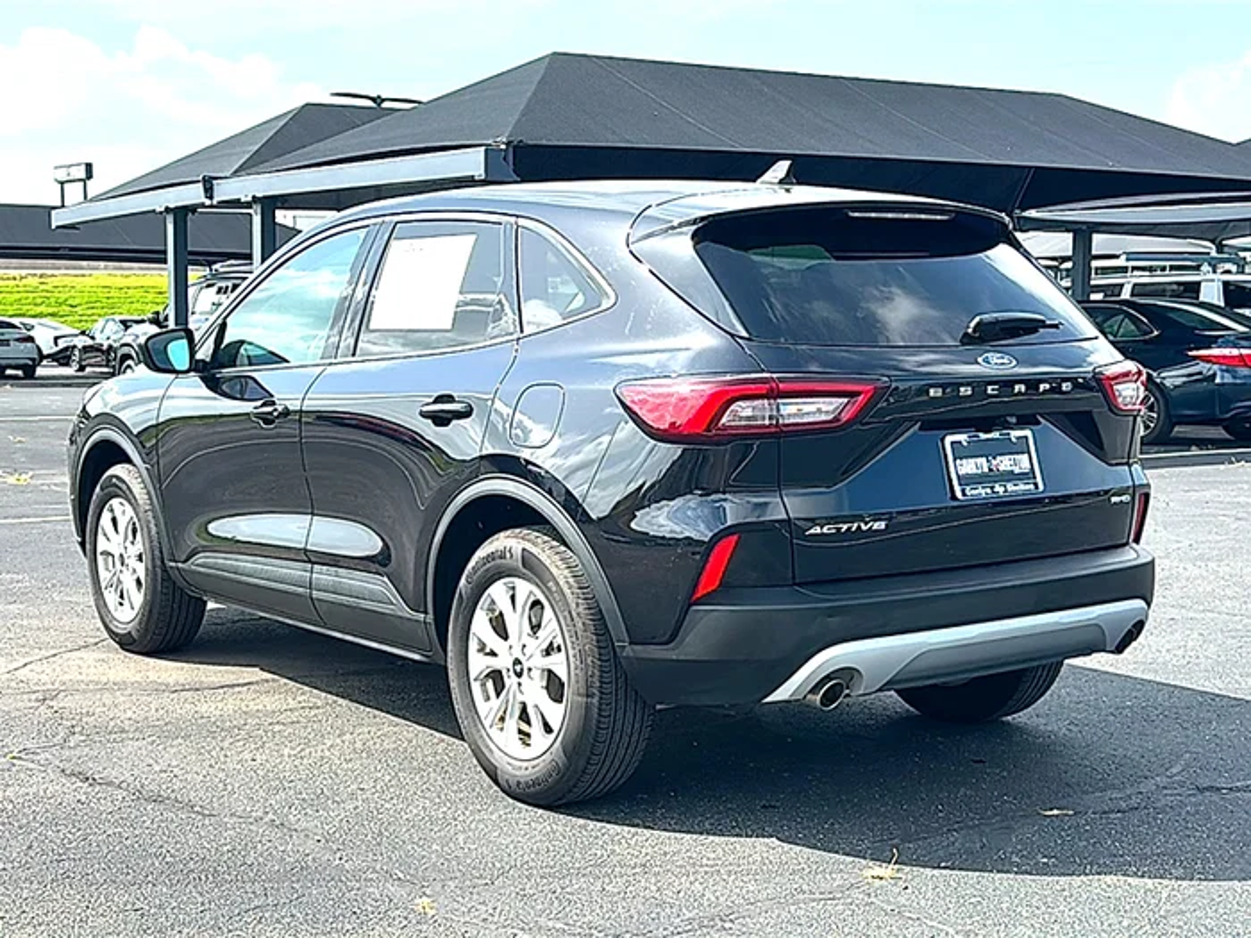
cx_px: 626
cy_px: 469
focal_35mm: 41
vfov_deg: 35.1
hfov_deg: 45.8
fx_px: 1482
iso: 80
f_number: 1.78
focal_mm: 6.86
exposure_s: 1/2309
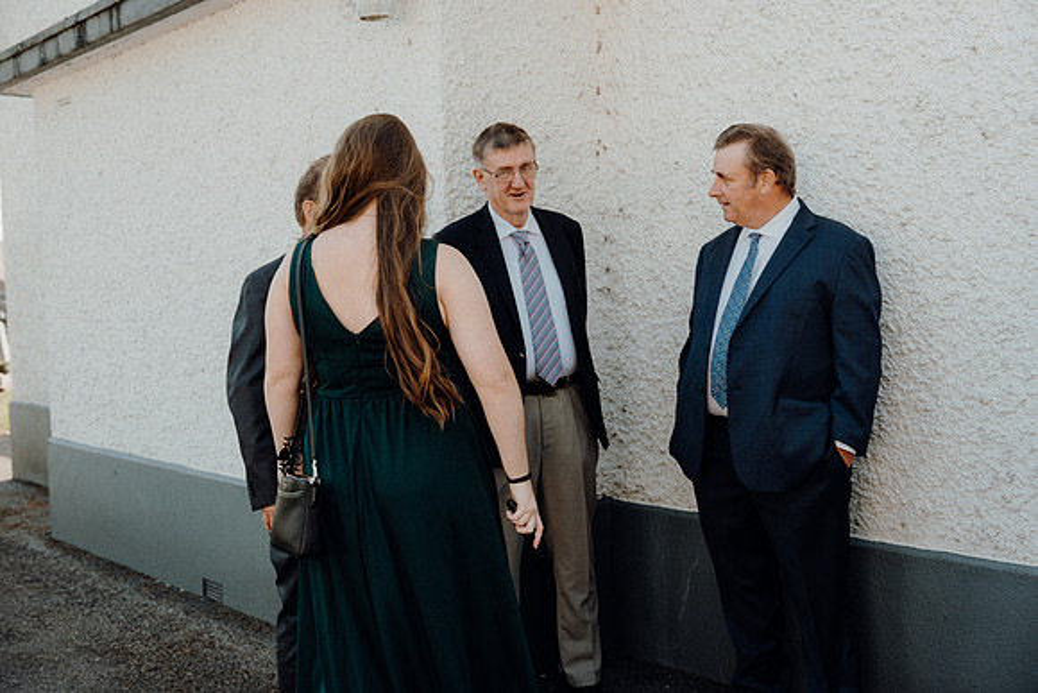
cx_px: 519
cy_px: 346
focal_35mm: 40
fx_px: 1154
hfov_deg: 48.4
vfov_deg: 33.4
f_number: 3.5
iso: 125
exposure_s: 1/320
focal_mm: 40
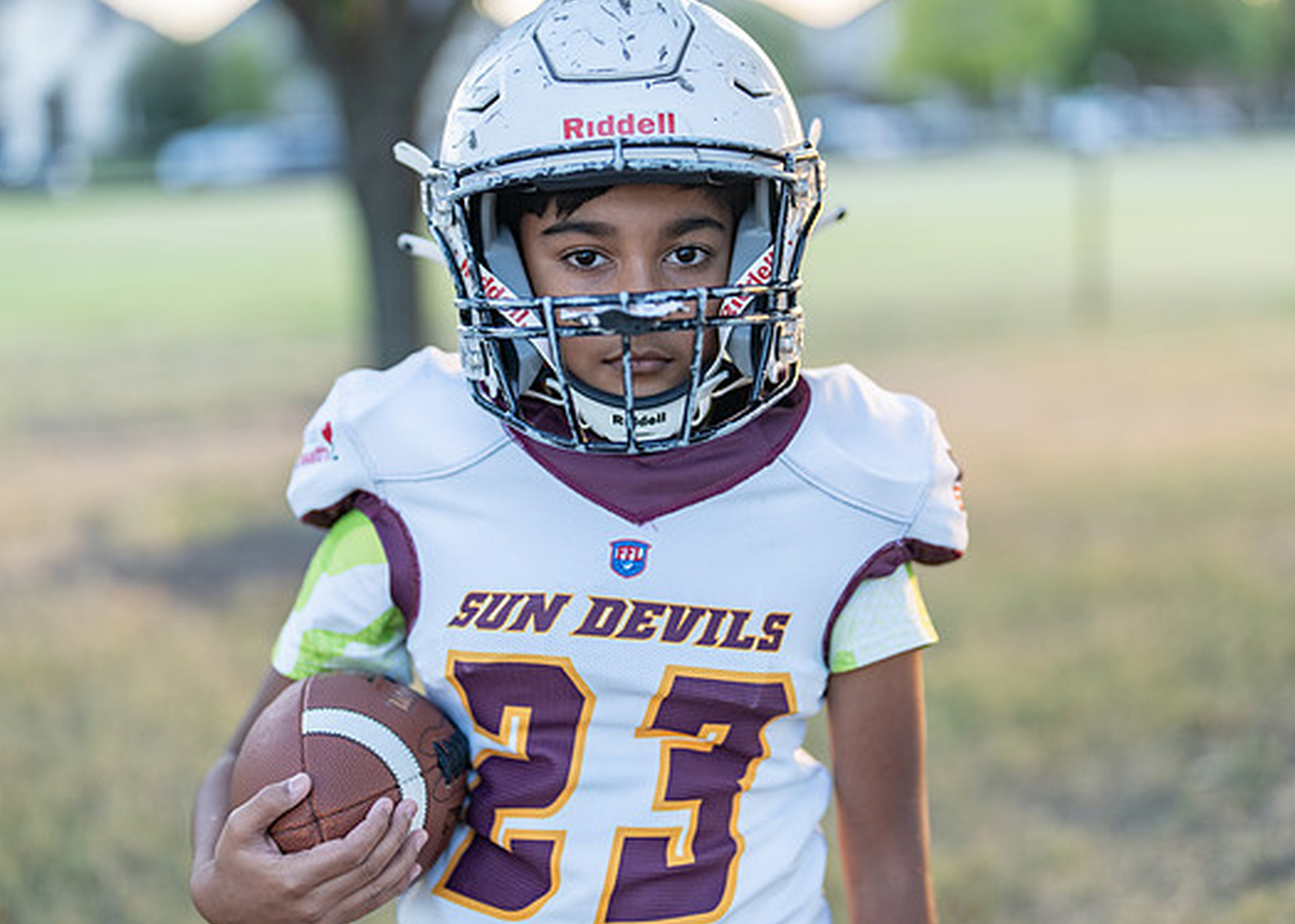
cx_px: 640
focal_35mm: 58
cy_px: 442
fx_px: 2133
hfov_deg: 33.8
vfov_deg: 24.5
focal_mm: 50
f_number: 1.2
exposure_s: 1/500
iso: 160
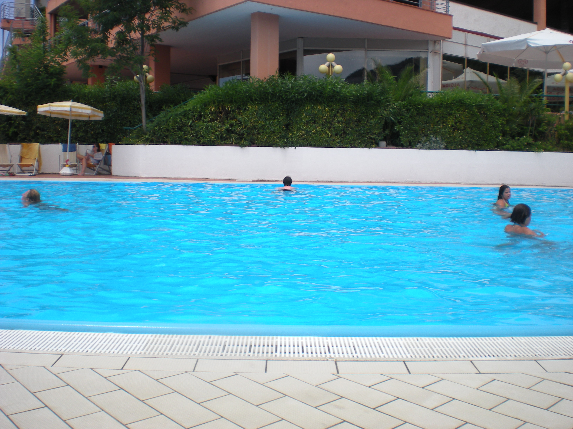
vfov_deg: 37.7
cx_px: 286
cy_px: 214
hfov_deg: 49.0
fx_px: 629
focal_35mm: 38
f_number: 4.6
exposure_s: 1/432
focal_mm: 6.3
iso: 64
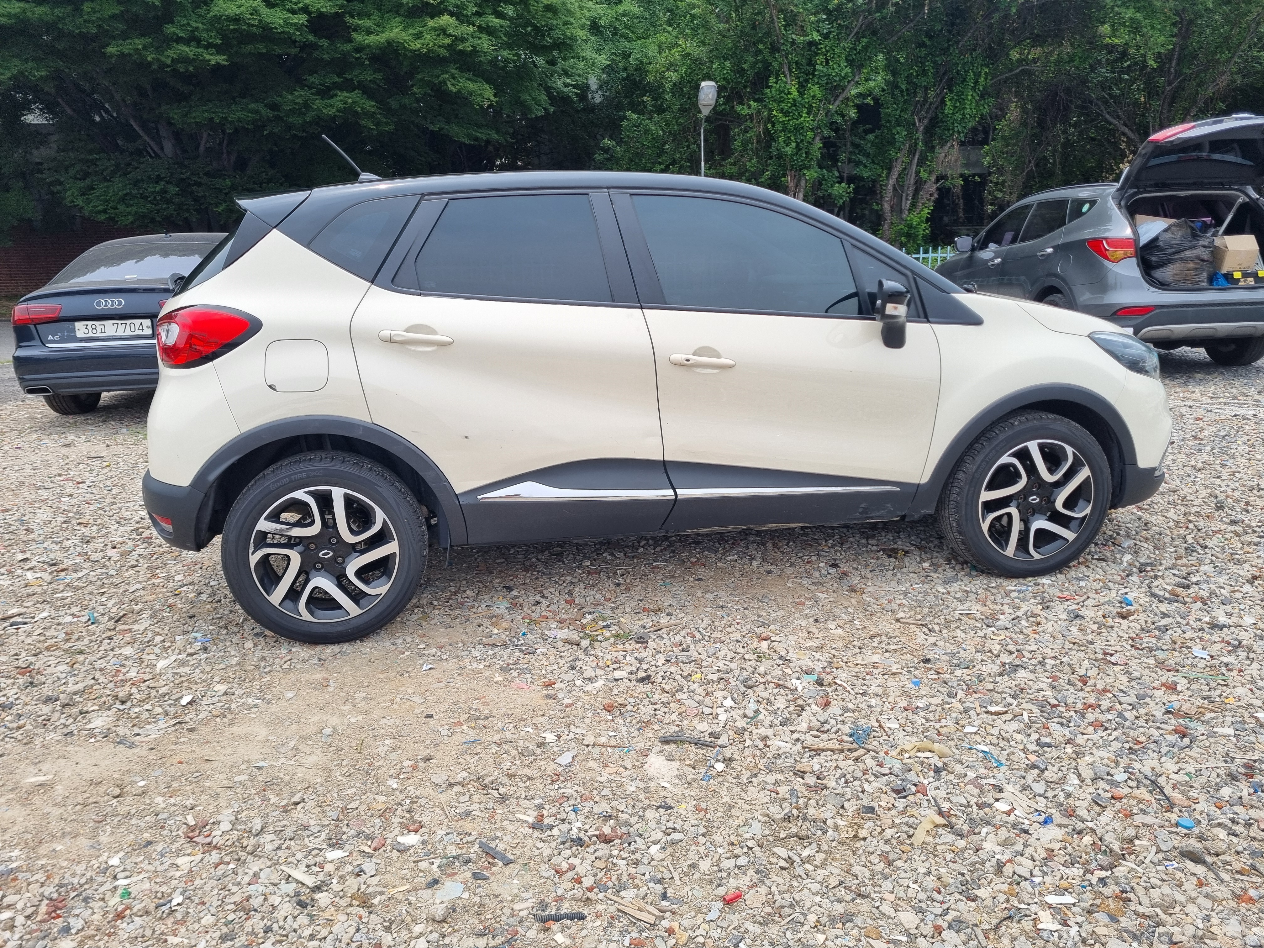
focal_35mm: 26
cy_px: 474
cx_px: 632
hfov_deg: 67.3
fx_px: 949
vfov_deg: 53.1
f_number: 1.8
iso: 50
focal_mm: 5.4
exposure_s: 1/2240
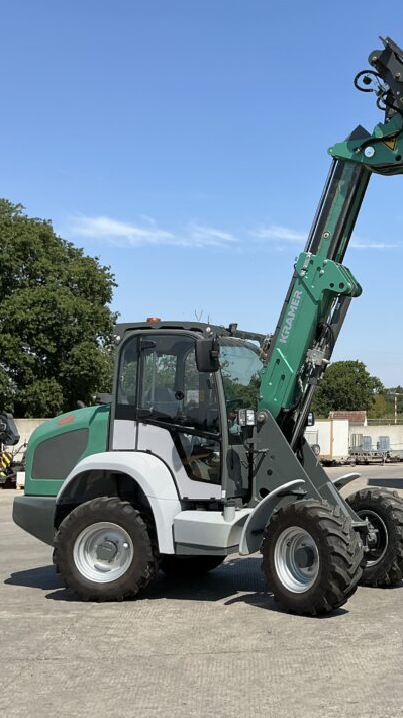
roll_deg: -0.3
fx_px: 836
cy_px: 337
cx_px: 417
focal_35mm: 44
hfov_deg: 25.5
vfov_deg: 46.4
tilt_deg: +5.3
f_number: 1.8
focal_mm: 3
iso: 25
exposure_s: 1/1912
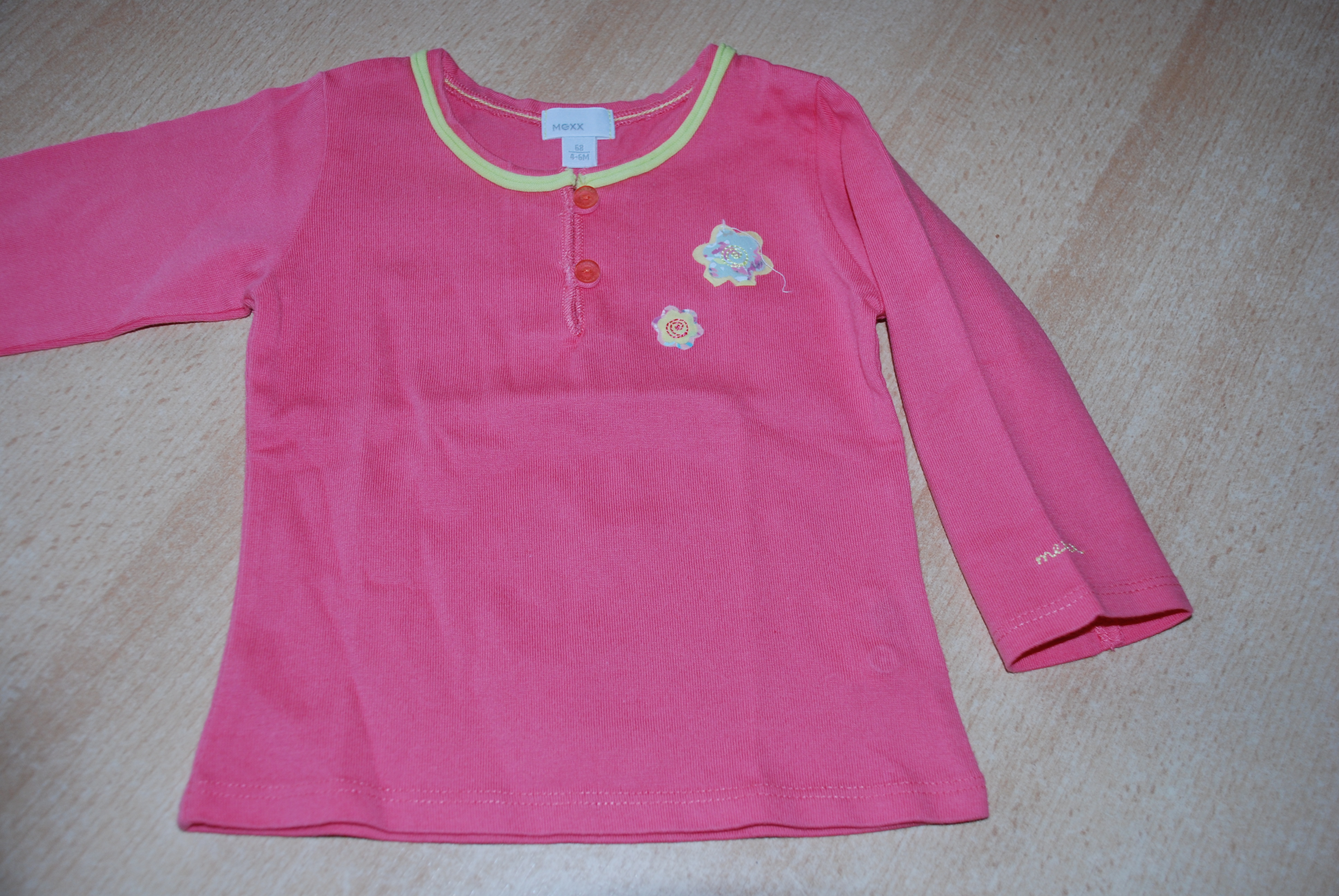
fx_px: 1452
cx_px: 670
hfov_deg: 49.5
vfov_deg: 34.3
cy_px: 448
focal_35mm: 39
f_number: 4
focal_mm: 26
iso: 200
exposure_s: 1/60
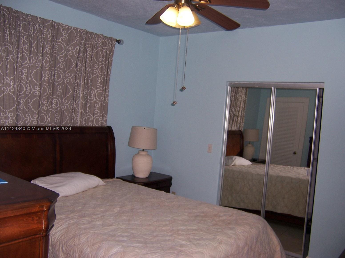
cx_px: 172
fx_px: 329
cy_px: 129
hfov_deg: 55.4
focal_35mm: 33
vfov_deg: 42.9
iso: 80
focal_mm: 5.5
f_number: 2.8
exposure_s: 1/60
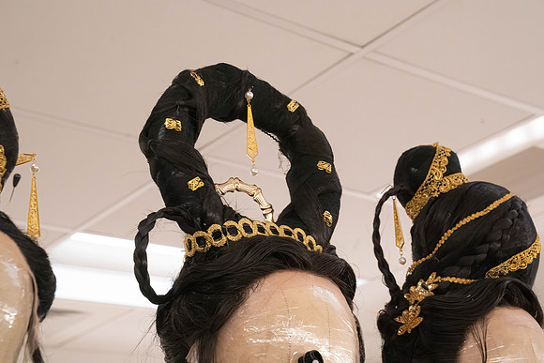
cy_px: 182
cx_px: 272
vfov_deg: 19.5
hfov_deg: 28.8
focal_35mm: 70
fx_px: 1058
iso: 16000
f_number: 9
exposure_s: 1/500
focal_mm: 70
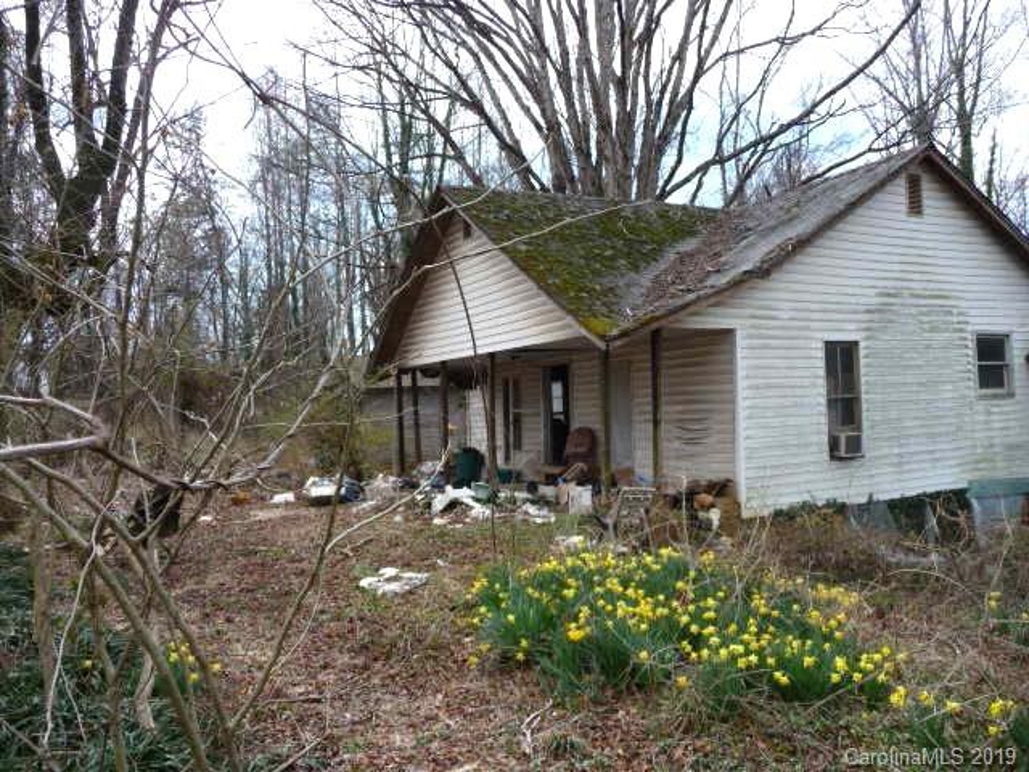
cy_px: 386
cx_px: 514
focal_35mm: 28
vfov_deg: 49.7
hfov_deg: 63.4
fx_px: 832
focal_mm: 4.7
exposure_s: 1/400
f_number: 3.3
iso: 100
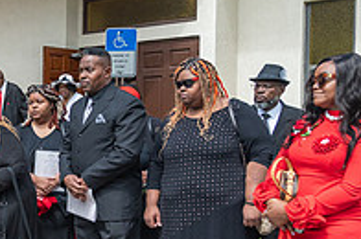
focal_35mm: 72
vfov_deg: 18.8
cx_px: -33
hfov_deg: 26.0
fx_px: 721
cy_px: 151
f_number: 4
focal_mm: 24
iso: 2000
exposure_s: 1/8000
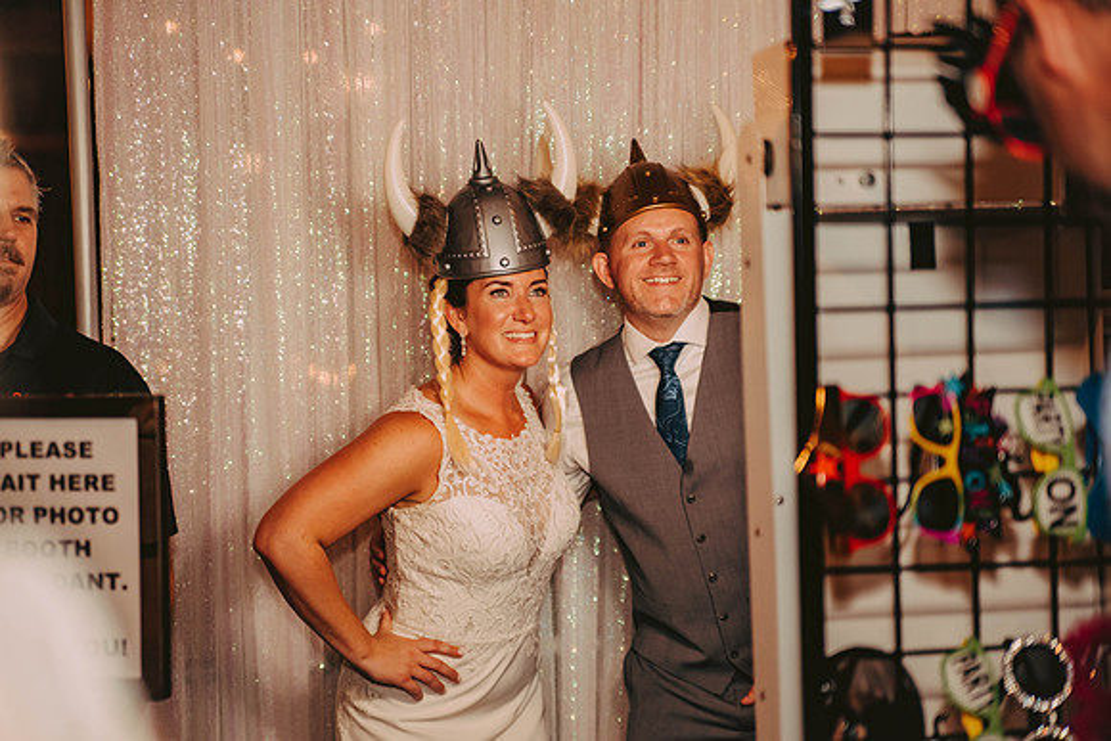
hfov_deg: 27.0
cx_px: 556
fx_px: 2315
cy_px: 370
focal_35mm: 75
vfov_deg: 18.2
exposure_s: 1/125
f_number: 2.8
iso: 1250
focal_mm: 75
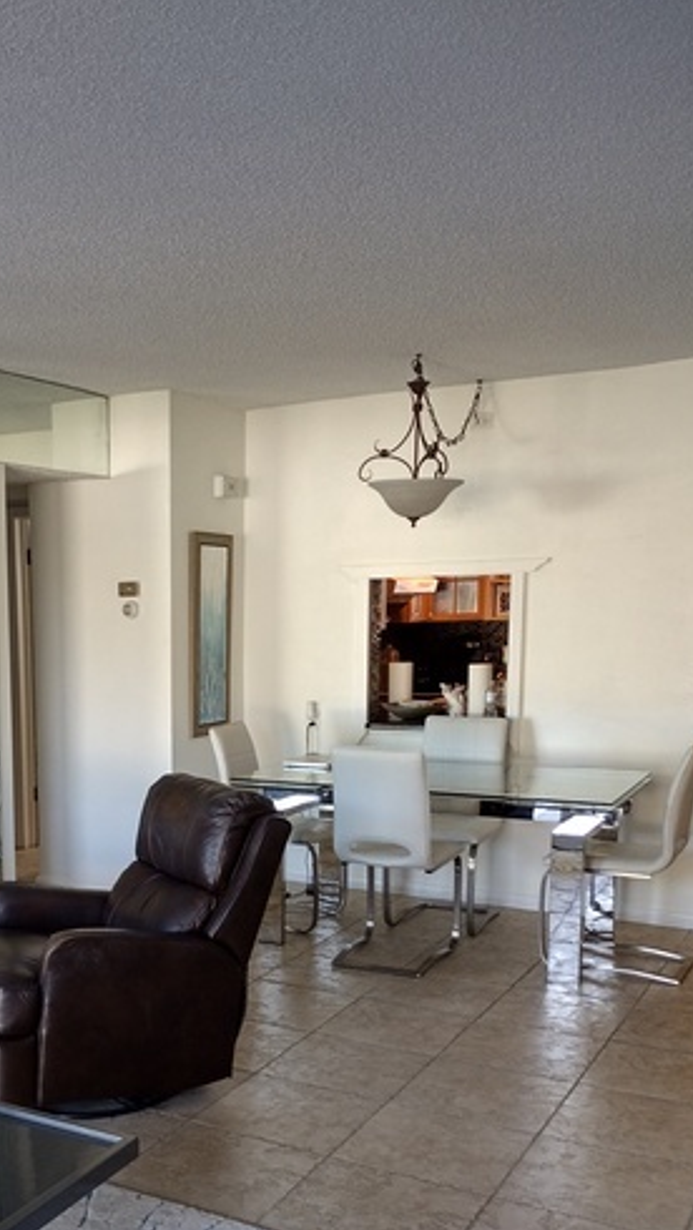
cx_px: 105
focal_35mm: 40
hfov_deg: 28.9
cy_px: 802
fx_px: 1305
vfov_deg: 49.7
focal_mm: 4.71
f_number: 1.7
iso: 372
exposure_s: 1/40
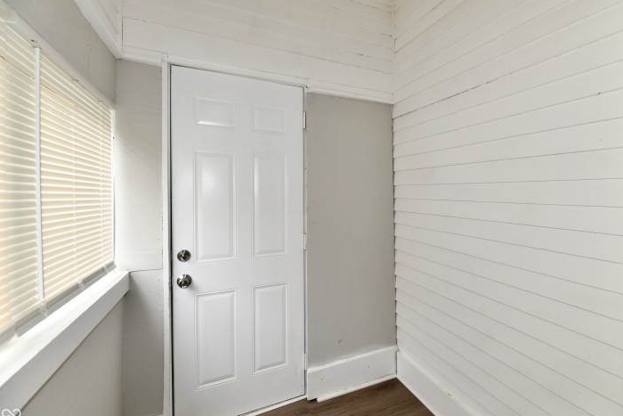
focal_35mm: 15
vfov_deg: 77.3
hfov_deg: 100.3
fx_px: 260
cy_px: 206
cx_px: 326
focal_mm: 14
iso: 640
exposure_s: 1/100
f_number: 6.3
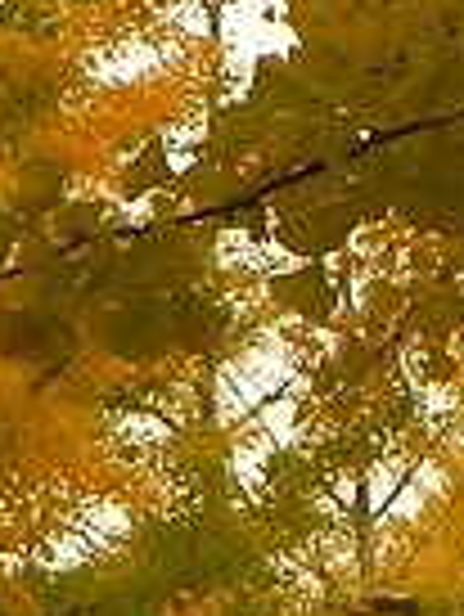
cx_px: -590
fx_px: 7513
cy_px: 728
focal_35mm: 421
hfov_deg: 3.5
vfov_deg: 4.7
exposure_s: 1/350
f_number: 4
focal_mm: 16.9
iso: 200
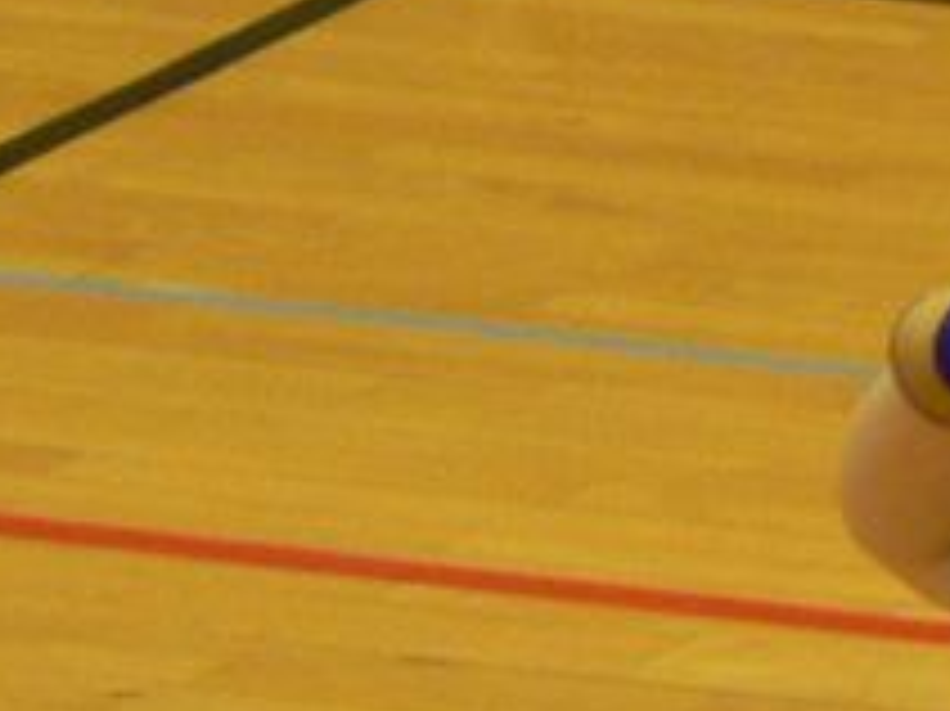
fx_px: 44023
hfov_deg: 1.2
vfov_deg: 0.9
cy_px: 454
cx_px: 2031
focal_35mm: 1605
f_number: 3.3
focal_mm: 47
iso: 150
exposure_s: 1/30
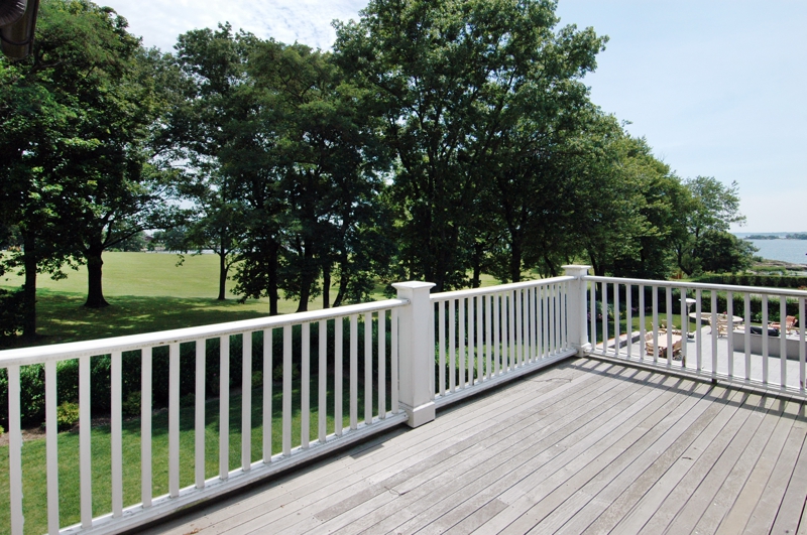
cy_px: 268
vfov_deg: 67.2
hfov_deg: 90.1
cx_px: 404
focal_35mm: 18
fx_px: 403
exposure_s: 1/1250
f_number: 6.3
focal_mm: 12
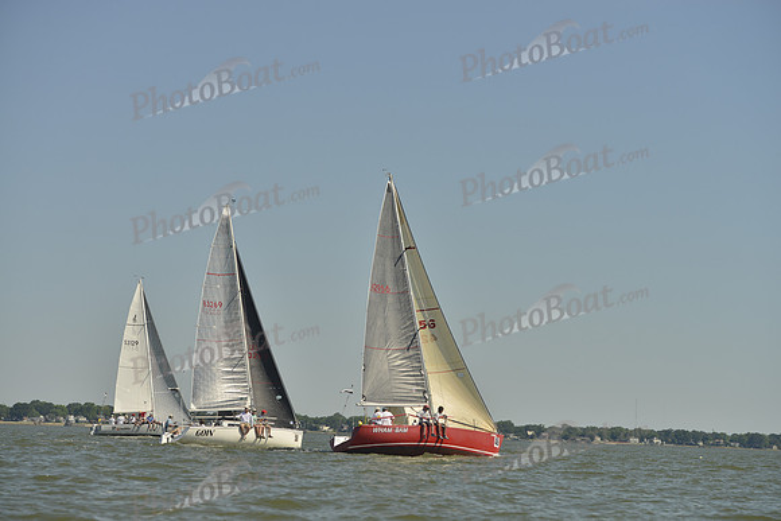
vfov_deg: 14.0
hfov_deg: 20.8
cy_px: 260
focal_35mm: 98
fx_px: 2126
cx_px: 390
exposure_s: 1/1250
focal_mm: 98
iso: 200
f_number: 5
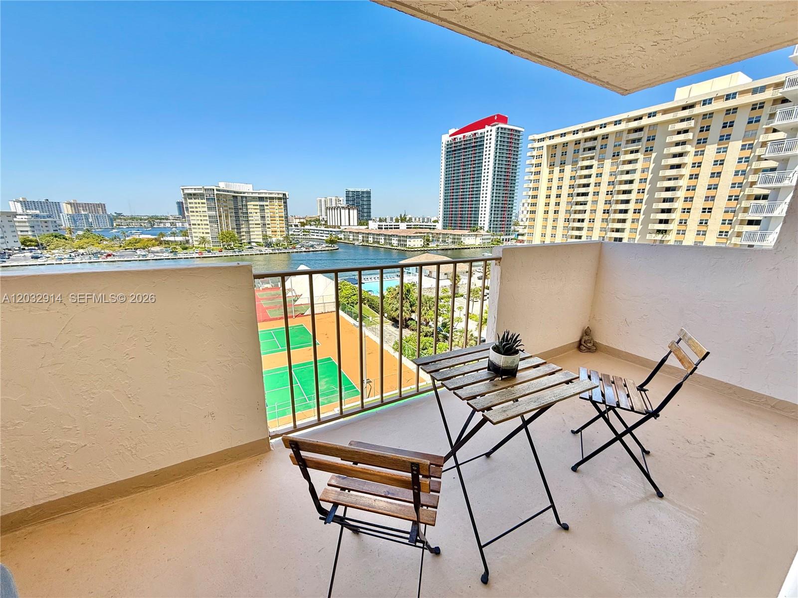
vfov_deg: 85.7
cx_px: 399
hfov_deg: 102.1
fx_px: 323
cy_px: 299
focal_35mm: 14
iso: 64
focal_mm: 2.22
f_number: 2.2
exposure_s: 1/531
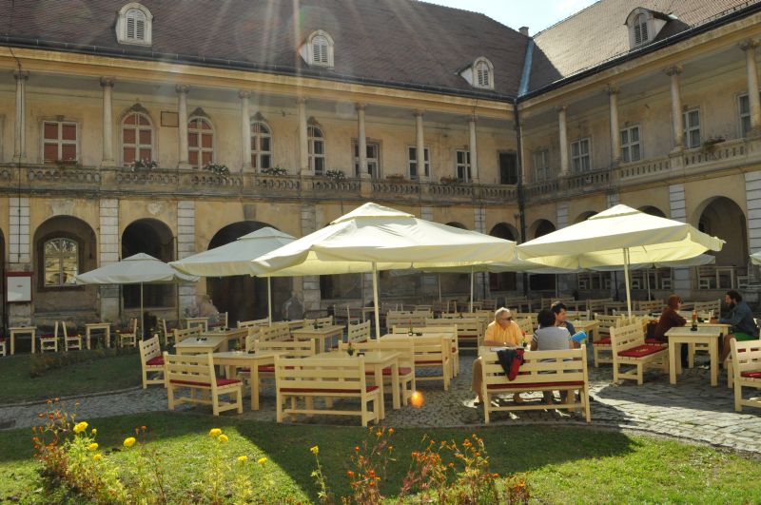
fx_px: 633
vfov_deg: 43.5
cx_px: 380
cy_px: 252
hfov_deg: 62.0
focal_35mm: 30
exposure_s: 1/1000
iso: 1600
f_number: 16
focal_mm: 20
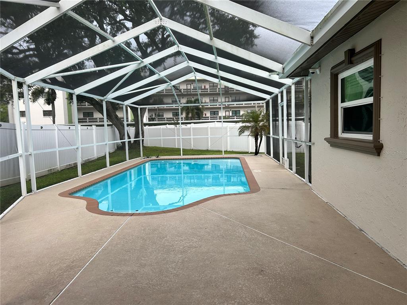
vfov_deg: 53.1
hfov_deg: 67.3
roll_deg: +1.8
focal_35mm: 26
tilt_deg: -4.1
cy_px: 152
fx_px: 306
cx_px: 204
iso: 40
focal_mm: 5.7
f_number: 1.5
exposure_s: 1/208
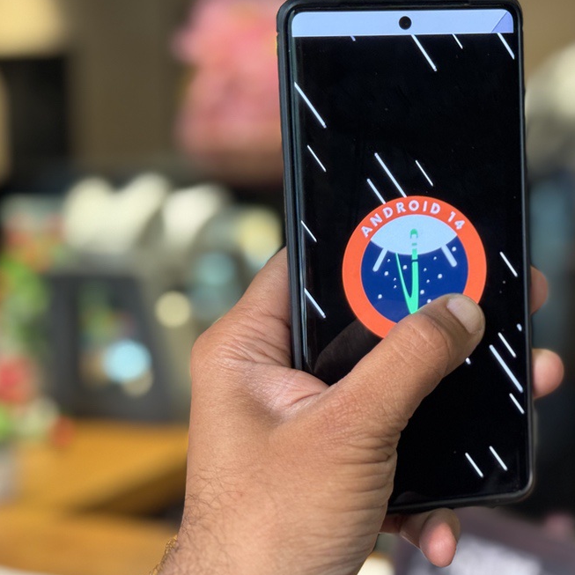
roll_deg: +0.7
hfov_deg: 26.3
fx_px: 1222
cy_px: 276
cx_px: 396
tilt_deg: -7.0
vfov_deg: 26.5
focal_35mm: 65
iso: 200
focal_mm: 6.86
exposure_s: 1/50
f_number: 1.78
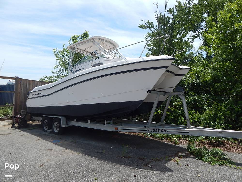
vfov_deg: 58.9
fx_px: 161
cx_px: 121
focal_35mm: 23
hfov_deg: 73.9
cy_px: 91
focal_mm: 4
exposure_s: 1/500
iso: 125
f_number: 6
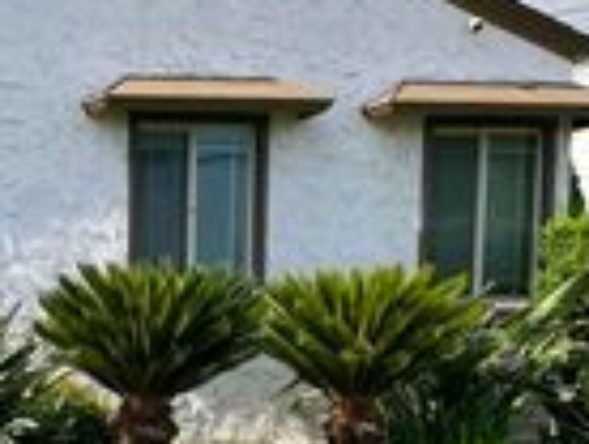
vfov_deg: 14.9
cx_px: -307
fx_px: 1602
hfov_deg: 18.4
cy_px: 608
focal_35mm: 94
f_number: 1.6
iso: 50
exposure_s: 1/1672
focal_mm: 5.1
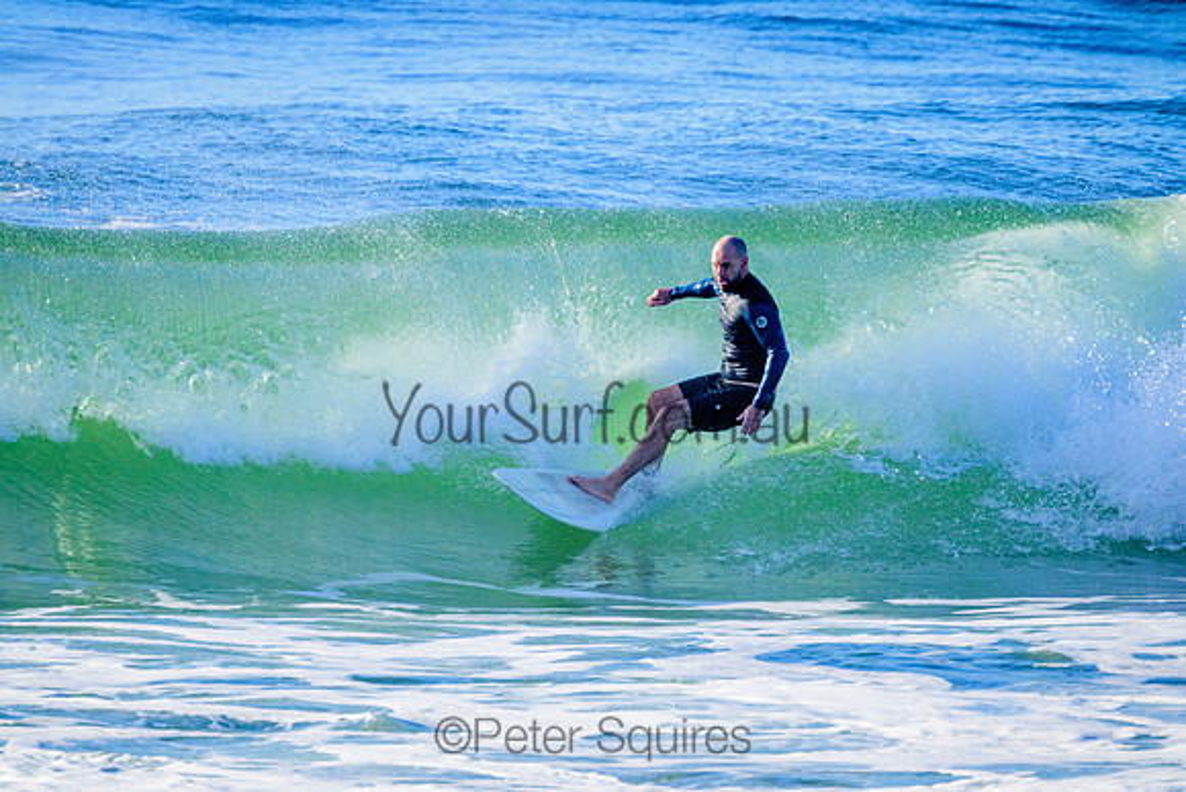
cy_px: 396
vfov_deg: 1.7
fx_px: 26360
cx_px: 593
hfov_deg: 2.6
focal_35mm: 800
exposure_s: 1/2000
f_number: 11
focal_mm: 800
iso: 1600
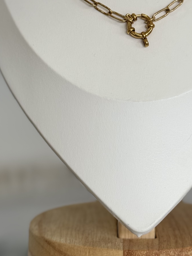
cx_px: 136
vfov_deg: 18.0
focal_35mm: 108
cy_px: 44
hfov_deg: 13.7
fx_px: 799
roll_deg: +0.3
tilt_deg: -1.8
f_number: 1.78
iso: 64
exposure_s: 1/287
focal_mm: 6.76
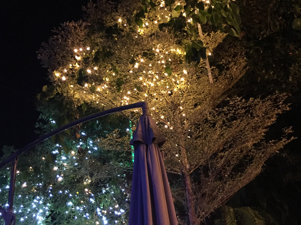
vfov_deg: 36.8
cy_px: 101
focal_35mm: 39
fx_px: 339
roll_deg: +5.4
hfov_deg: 47.9
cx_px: 150
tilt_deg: +24.9
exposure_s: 1/17
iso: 320
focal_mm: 4.15
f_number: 2.2
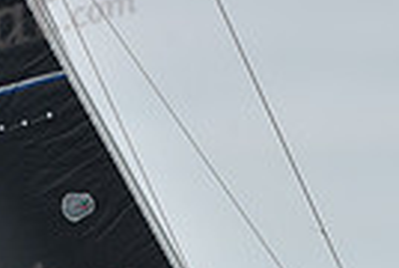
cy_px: 433
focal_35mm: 670
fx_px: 7442
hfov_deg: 3.1
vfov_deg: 2.1
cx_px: 292
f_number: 11
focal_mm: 155
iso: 250
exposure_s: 1/800
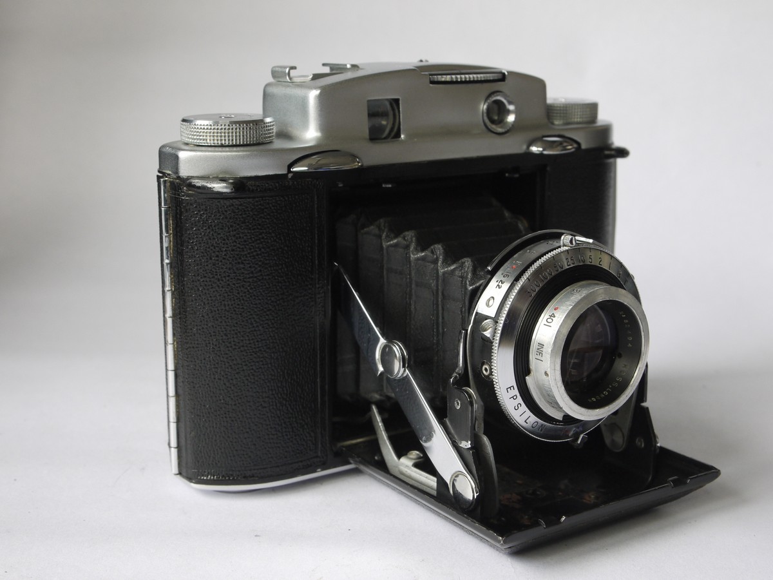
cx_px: 386
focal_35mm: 56
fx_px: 1251
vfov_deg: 26.1
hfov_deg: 34.3
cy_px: 290
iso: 400
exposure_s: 1/15
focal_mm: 28
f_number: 8
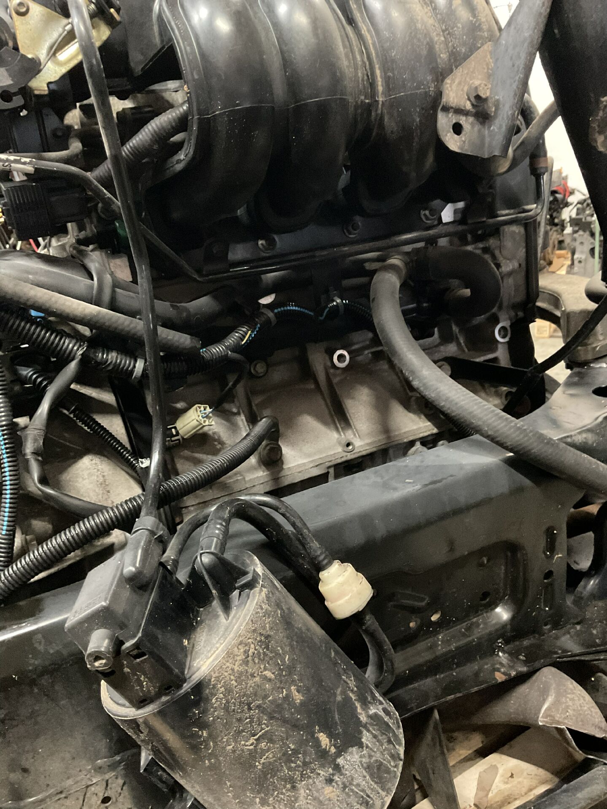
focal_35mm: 29
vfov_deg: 61.7
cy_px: 404
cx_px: 304
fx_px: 678
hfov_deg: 48.2
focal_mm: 3
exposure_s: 1/20
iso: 500
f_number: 1.8
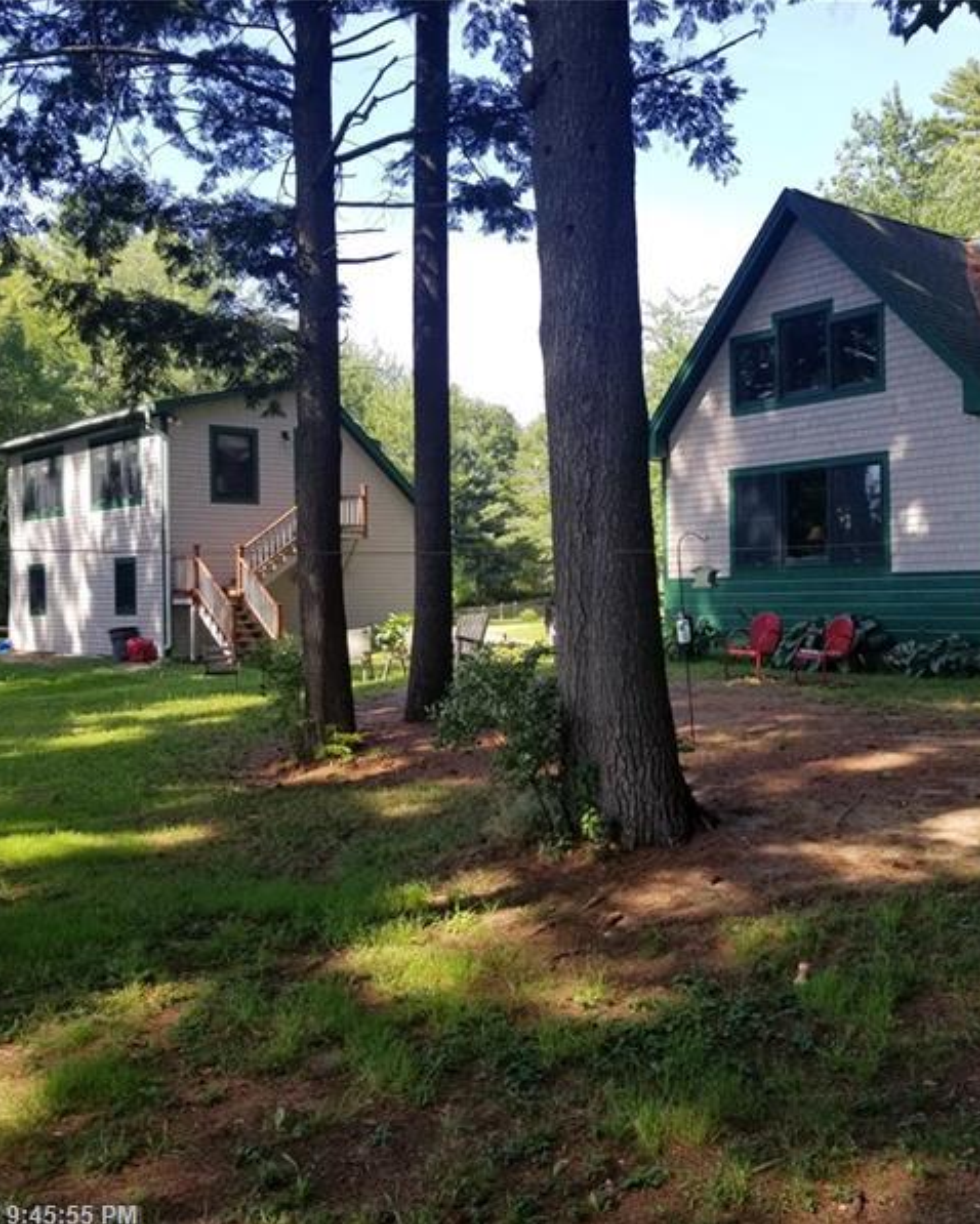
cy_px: 613
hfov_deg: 42.9
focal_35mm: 34
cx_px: 638
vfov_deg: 52.8
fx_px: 1232
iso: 50
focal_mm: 4.25
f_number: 1.7
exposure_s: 1/546
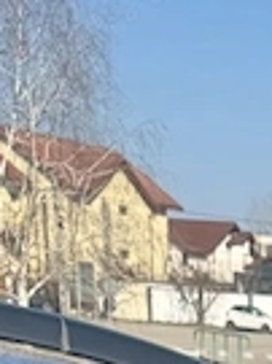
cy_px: 952
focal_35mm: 142
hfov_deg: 9.6
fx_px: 1490
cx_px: 582
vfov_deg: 11.0
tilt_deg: -21.1
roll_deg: -4.8
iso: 80
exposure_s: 1/2331
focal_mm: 6.76
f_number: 1.78
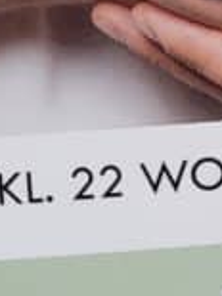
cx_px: 343
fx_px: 1473
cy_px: -69
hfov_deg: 8.4
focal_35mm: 172
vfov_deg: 11.3
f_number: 1.8
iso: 100
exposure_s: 1/100
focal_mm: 5.4
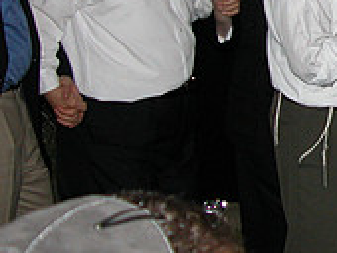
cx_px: 496
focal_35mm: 116
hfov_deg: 15.7
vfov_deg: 12.7
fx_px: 1131
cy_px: 21
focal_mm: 8.9
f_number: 2.8
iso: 200
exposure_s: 1/60
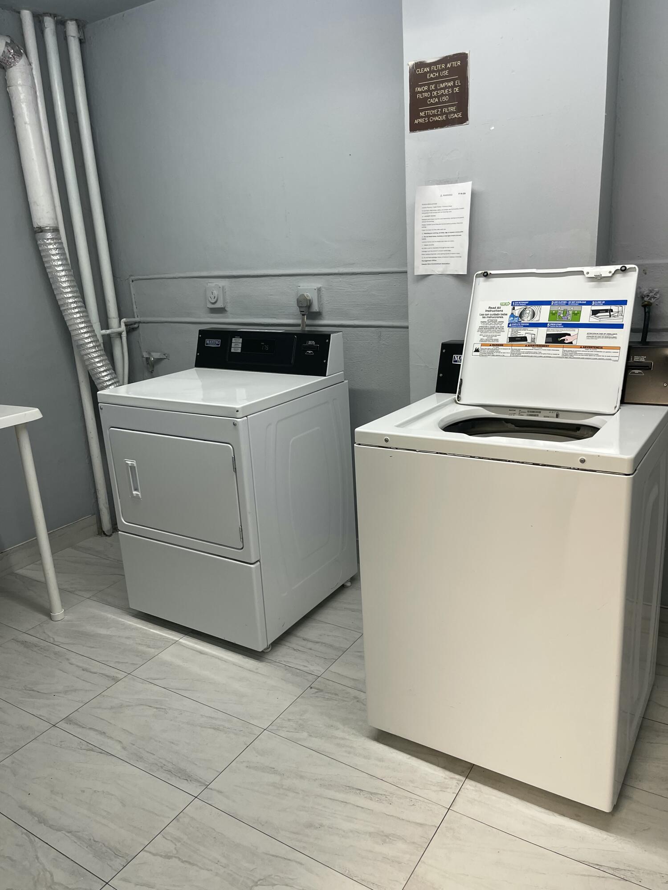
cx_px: 334
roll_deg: +2.0
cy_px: 445
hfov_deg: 54.9
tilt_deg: -16.3
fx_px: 643
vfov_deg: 69.4
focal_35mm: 25
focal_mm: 5.1
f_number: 1.6
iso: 125
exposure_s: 1/120
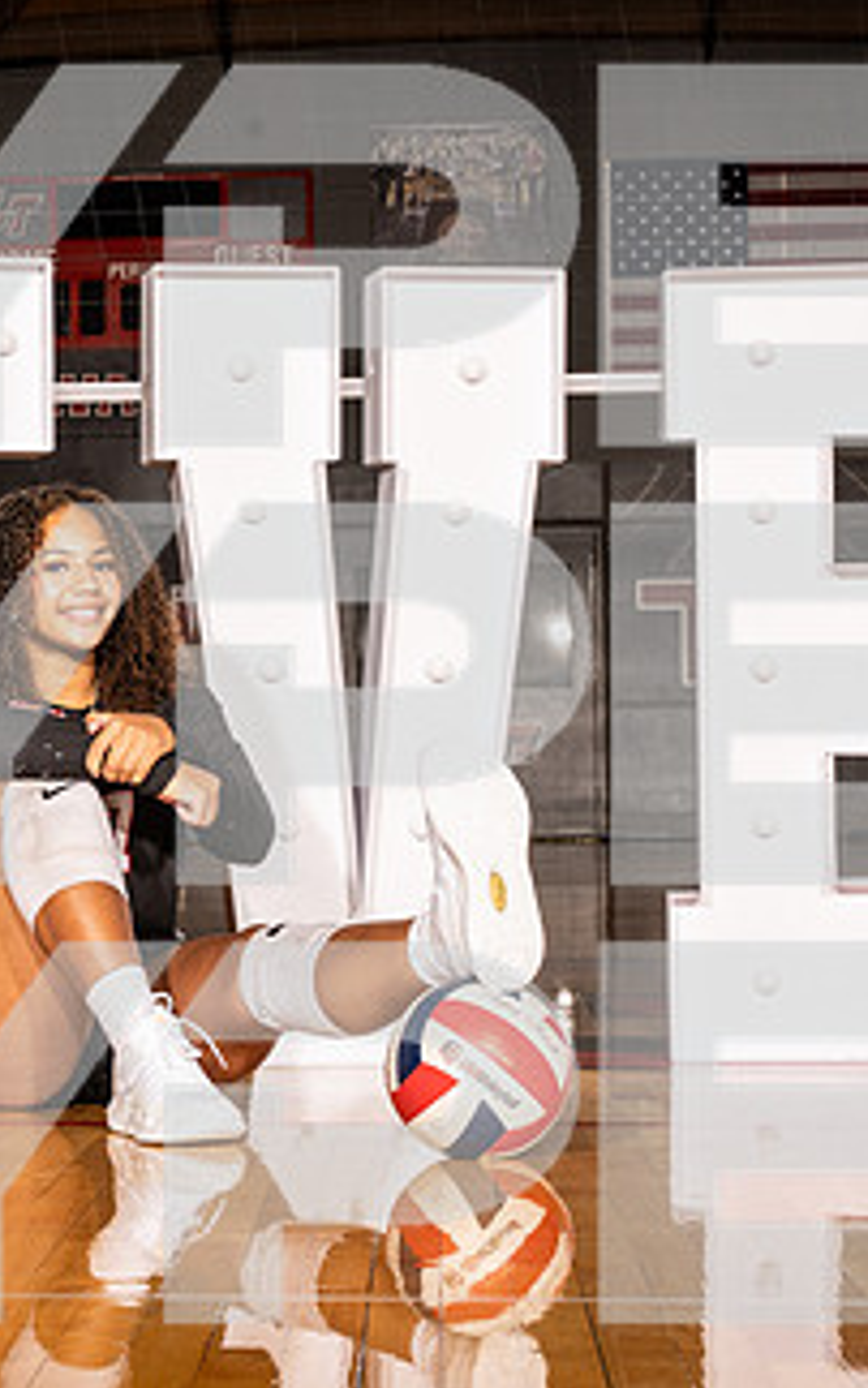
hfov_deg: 13.7
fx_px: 3594
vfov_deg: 21.9
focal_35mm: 95
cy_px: 696
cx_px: 103
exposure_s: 1/250
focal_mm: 51.9
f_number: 11
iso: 200
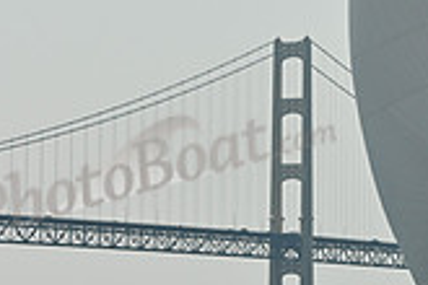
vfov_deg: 4.6
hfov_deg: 6.9
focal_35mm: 299
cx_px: 472
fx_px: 3554
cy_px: -1
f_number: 13
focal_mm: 85
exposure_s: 1/1250
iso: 320
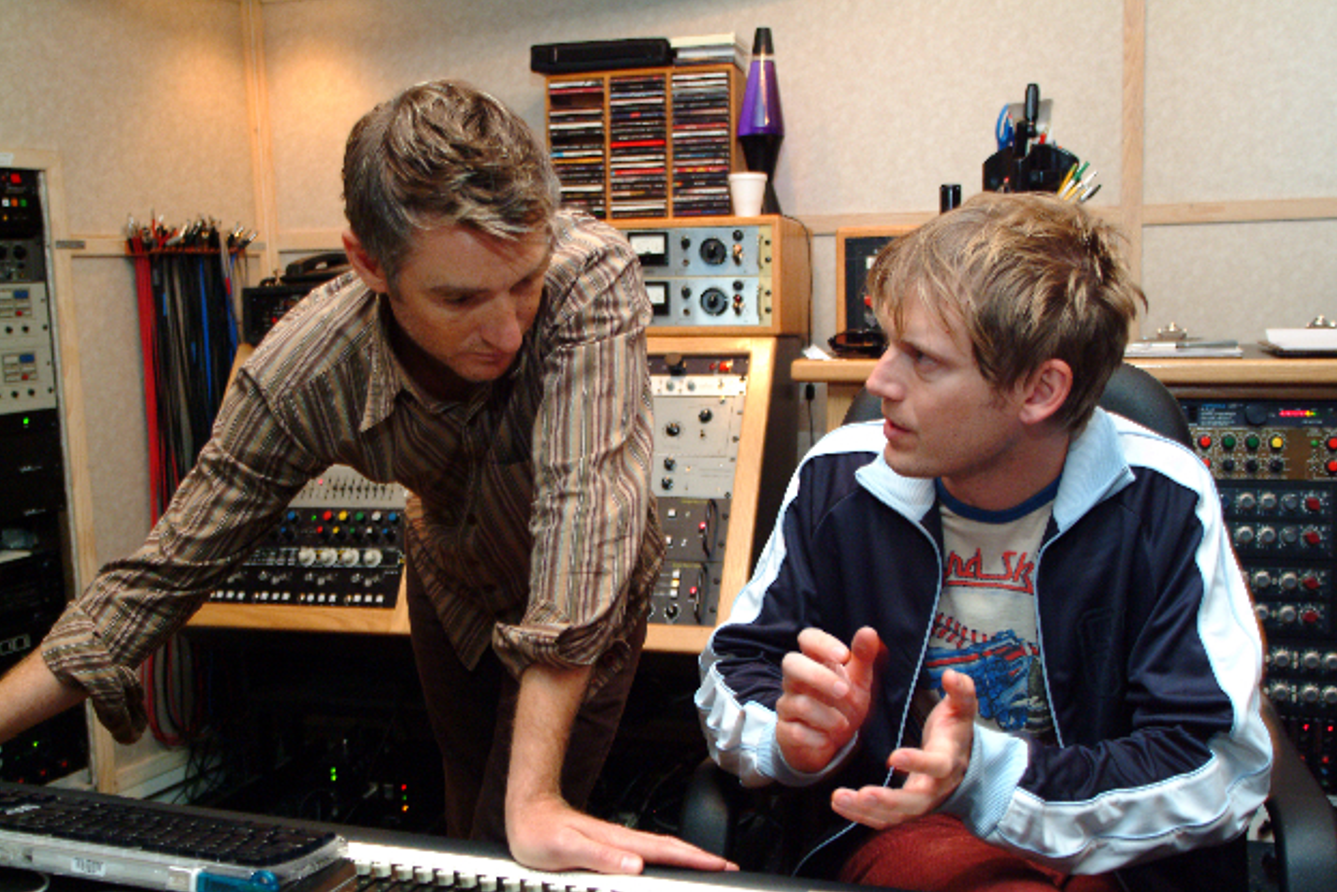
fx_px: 1263
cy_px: 450
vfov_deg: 38.9
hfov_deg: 55.8
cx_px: 684
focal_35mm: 34
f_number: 4
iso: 800
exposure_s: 1/30
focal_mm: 22
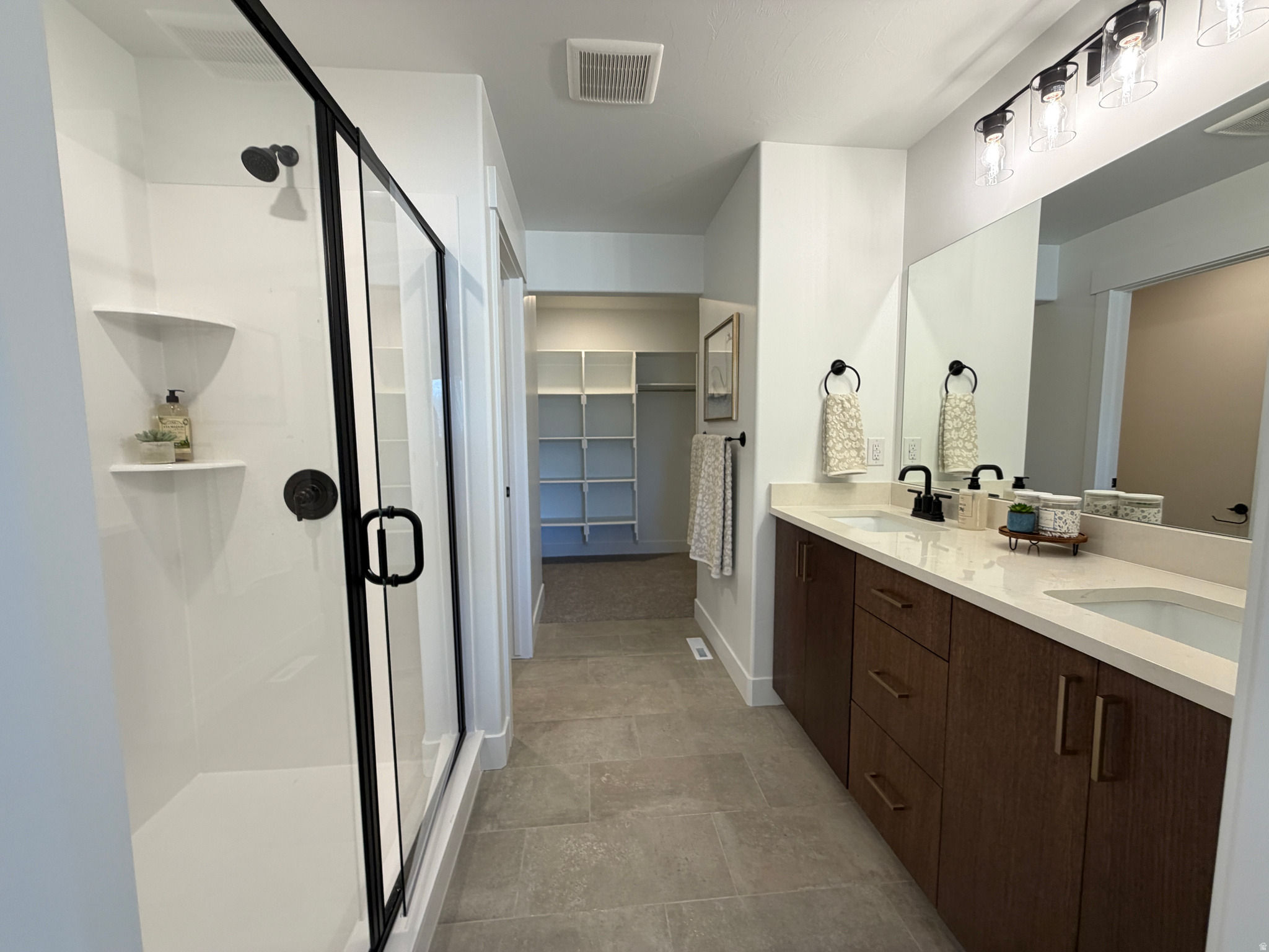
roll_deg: -0.3
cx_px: 634
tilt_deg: -5.0
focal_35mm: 14
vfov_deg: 85.7
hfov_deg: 102.1
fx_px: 513
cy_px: 476
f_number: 2.2
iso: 200
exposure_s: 1/60
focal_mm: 2.22
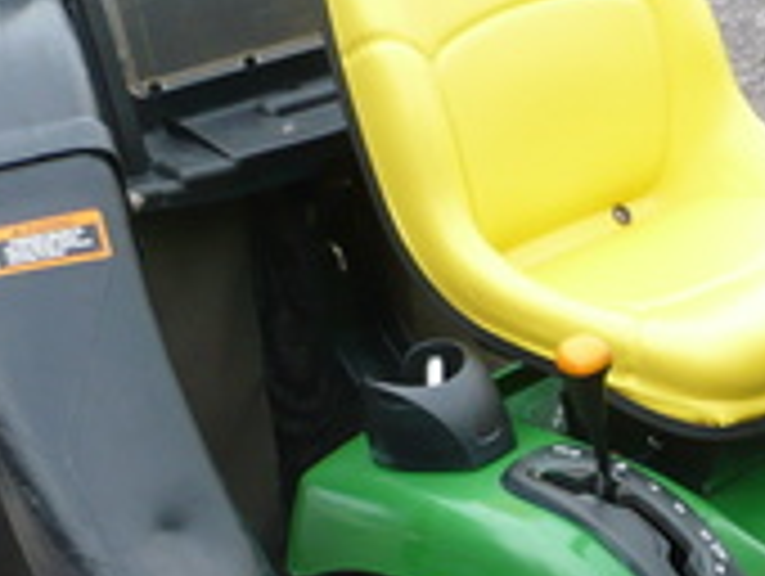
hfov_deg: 16.5
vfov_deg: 13.0
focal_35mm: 112
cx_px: 1026
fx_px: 2479
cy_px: 612
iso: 100
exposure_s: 1/400
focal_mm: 5.8
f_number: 2.8
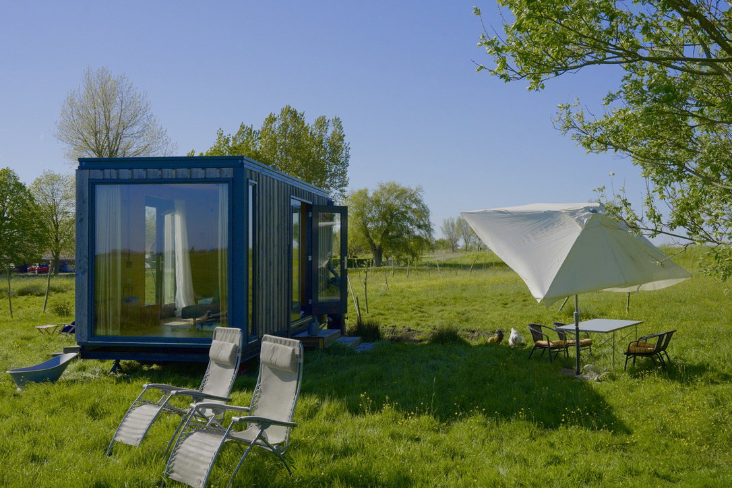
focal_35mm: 36
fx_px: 732
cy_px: 244
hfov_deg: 53.1
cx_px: 366
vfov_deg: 36.9
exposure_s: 1/1000
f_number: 8
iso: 800
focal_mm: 36
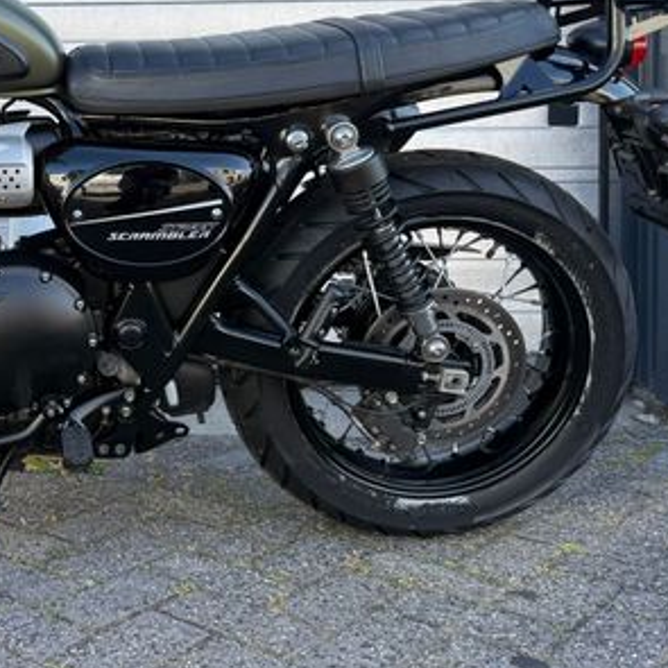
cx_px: 9
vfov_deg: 36.1
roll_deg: +0.3
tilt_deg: +0.6
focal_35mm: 46
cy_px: 188
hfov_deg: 33.8
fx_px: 1004
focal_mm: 6.76
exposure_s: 1/617
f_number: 1.78
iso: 80
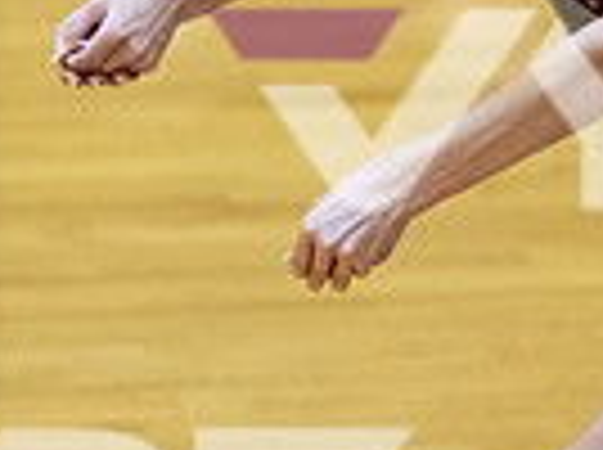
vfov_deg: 1.1
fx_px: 24101
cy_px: -261
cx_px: 753
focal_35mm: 1386
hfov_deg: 1.4
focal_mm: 200
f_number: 2
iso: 4000
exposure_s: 1/1600
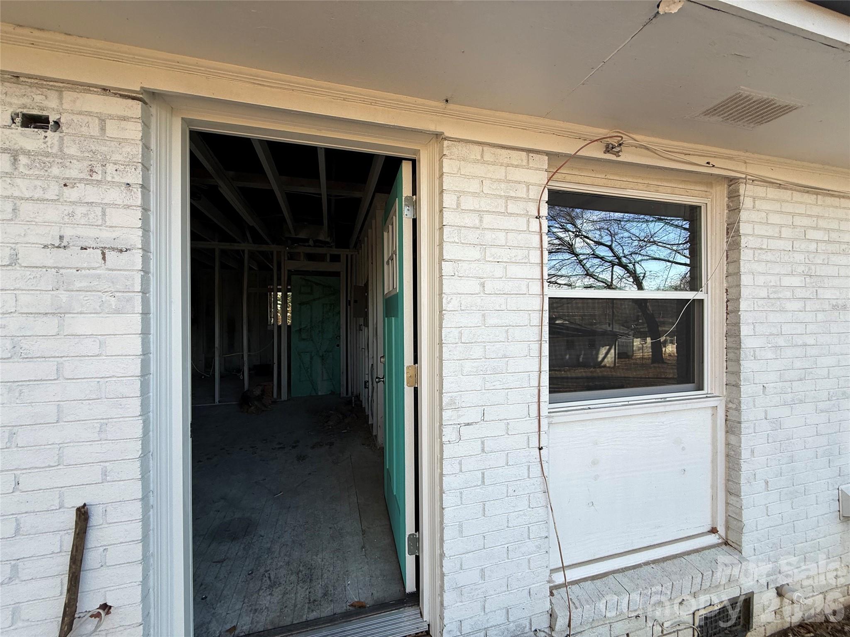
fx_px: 344
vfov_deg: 85.7
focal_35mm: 14
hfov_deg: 102.1
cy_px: 318
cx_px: 425
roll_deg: +0.3
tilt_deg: +1.4
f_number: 2.2
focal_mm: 2.22
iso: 50
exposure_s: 1/220
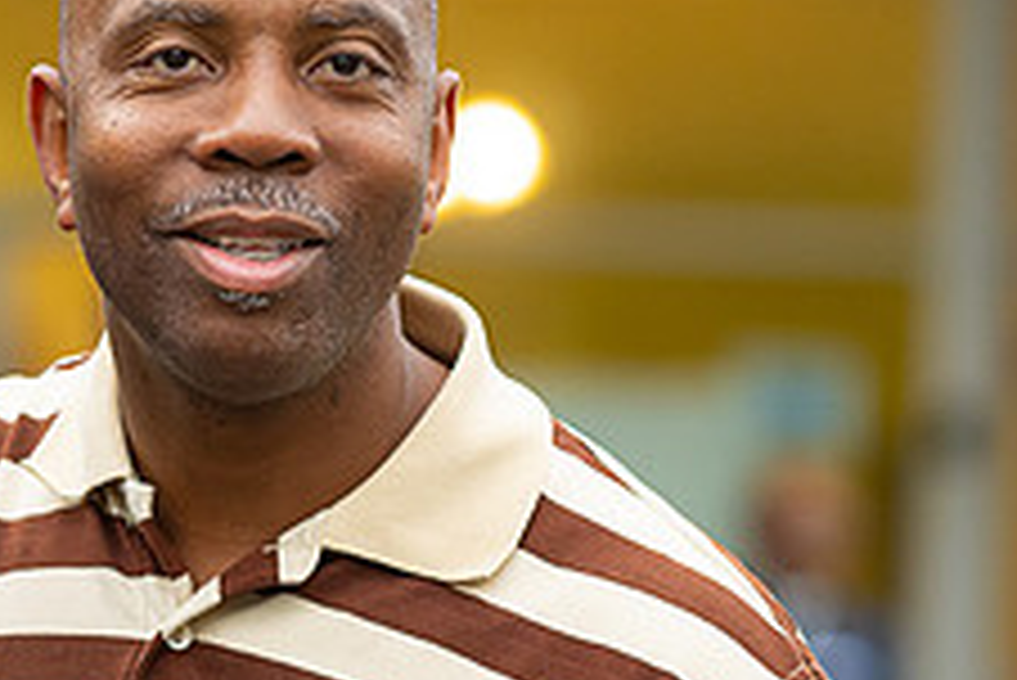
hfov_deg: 6.9
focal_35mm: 298
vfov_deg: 4.6
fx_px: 8424
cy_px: 219
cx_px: 51
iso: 1000
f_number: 2.8
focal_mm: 105
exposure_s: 1/400
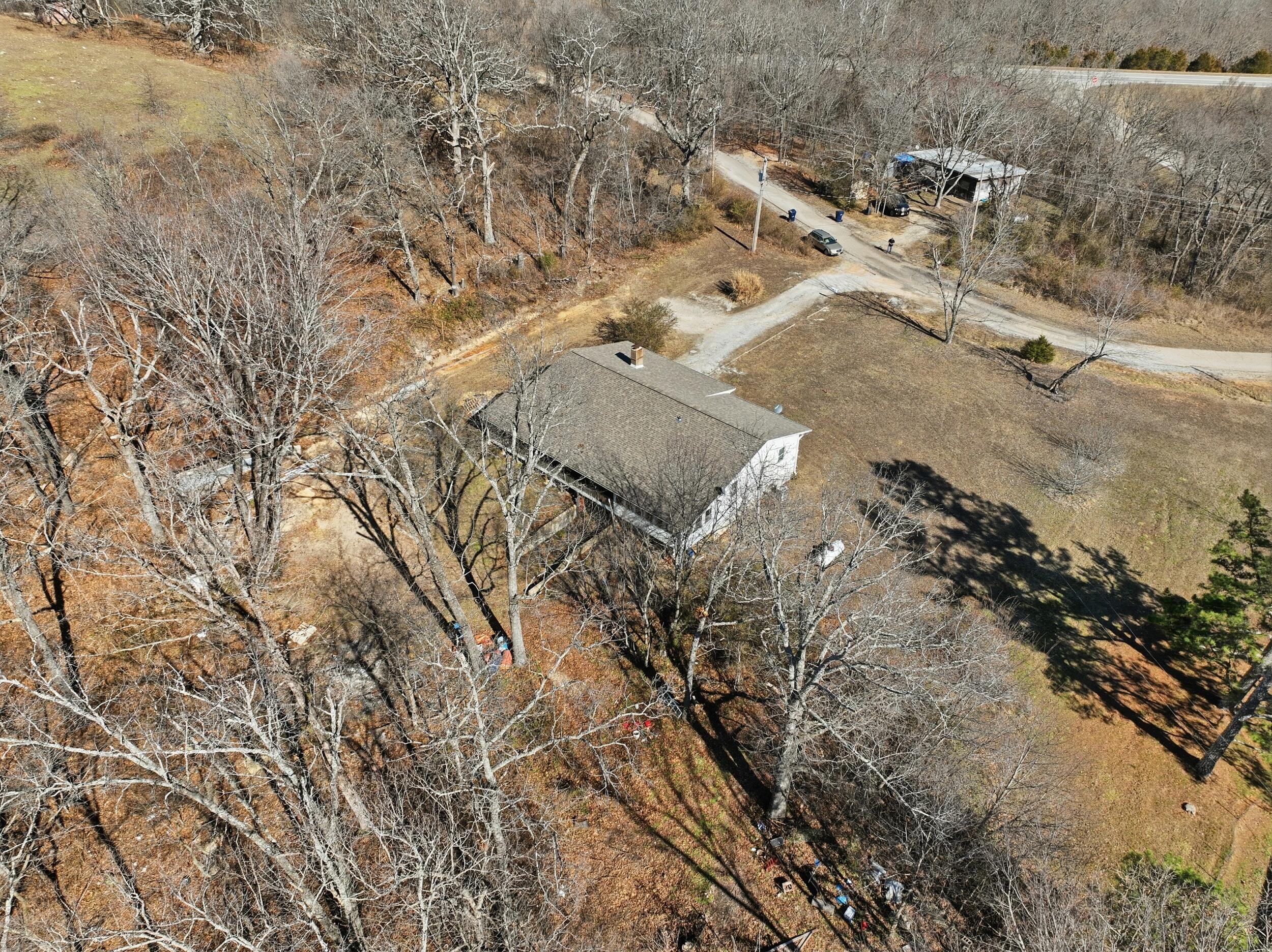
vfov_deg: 56.8
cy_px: 476
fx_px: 882
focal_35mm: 24
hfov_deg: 71.6
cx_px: 636
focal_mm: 12.3
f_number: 2.8
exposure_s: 1/3200
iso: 100
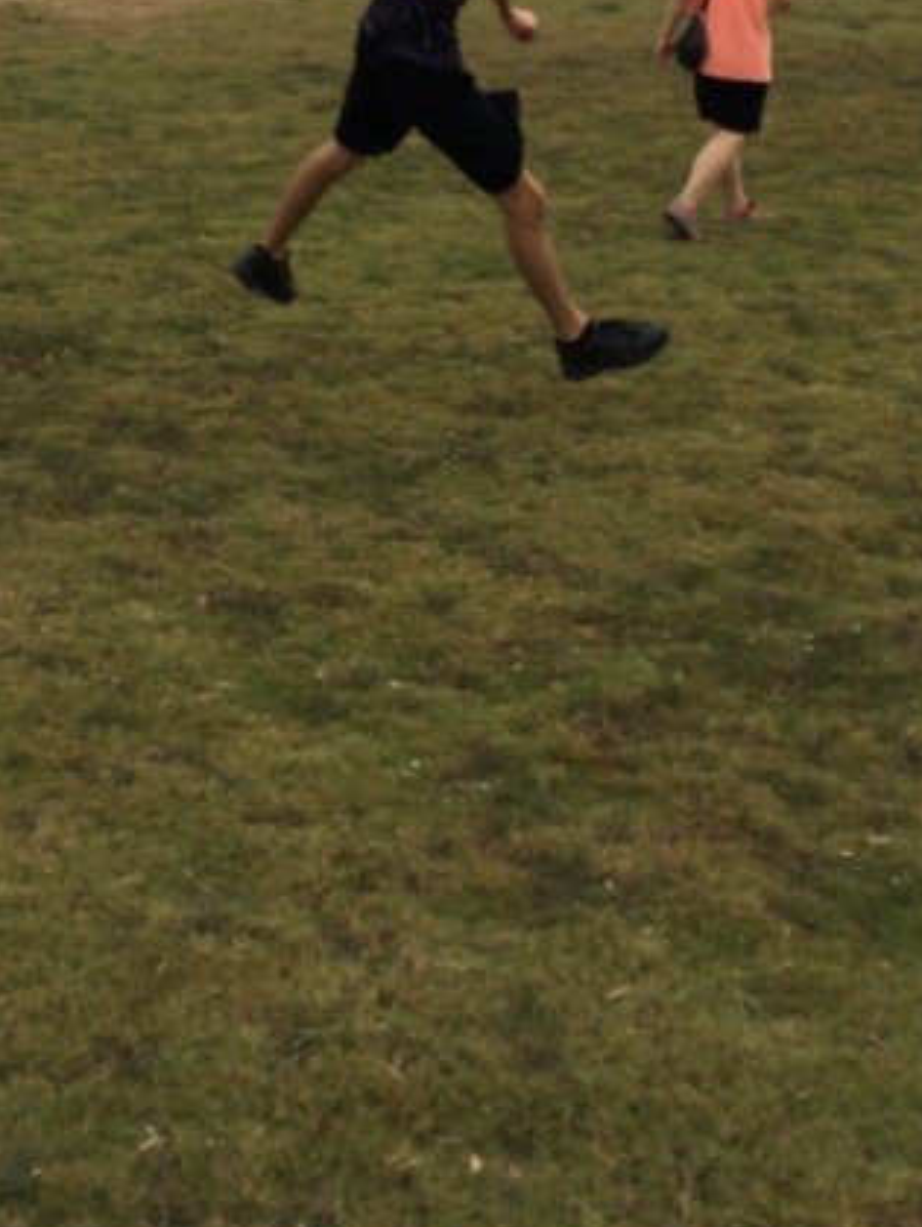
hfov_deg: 24.8
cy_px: 37
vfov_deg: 30.6
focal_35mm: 59
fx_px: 2092
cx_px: 416
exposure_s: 1/2415
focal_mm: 4.15
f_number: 2.2
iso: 32
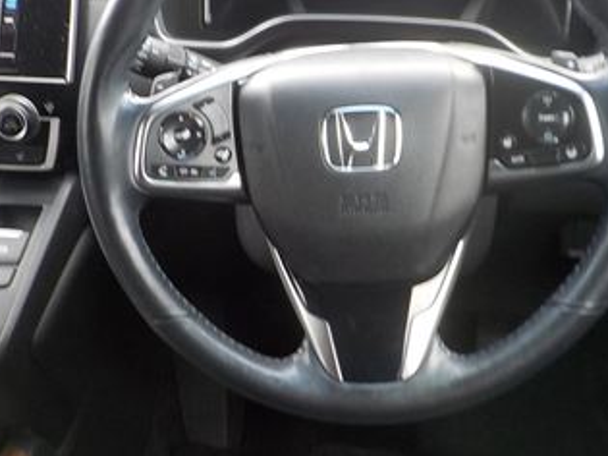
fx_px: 1071
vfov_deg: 24.0
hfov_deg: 31.6
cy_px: 184
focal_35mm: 61
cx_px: 247
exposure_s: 1/40
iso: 125
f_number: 3.3
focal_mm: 4.1
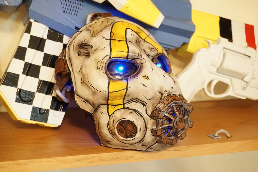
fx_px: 419
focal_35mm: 58
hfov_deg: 34.2
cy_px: 86
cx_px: 129
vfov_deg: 23.2
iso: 6400
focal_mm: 39
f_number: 5.6
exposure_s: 1/20
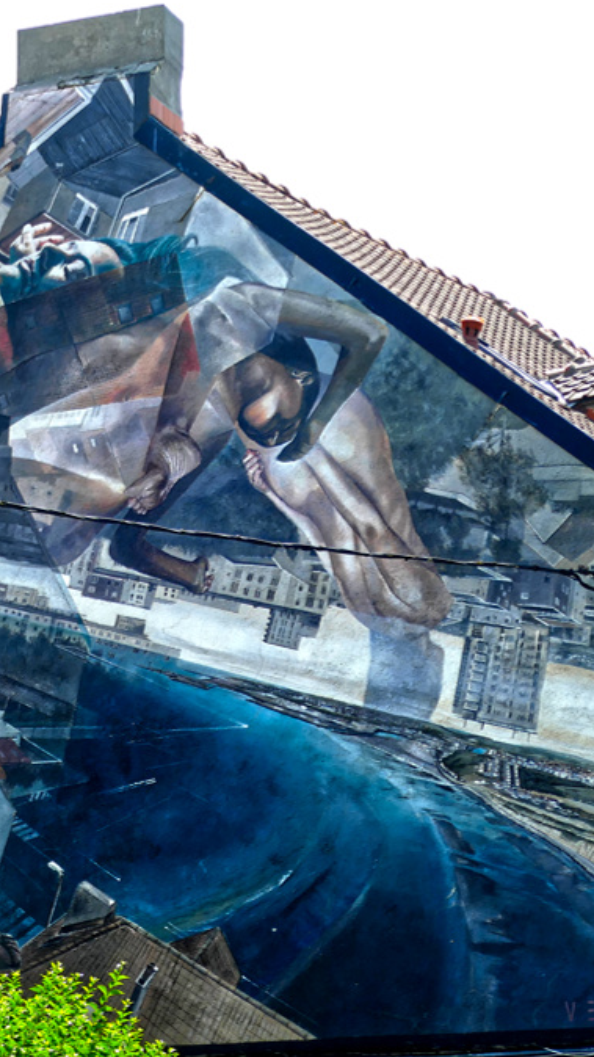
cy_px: 526
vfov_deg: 20.4
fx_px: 2941
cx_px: 259
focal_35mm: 105
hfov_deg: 11.5
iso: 125
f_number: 3.6
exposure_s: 1/640
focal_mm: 24
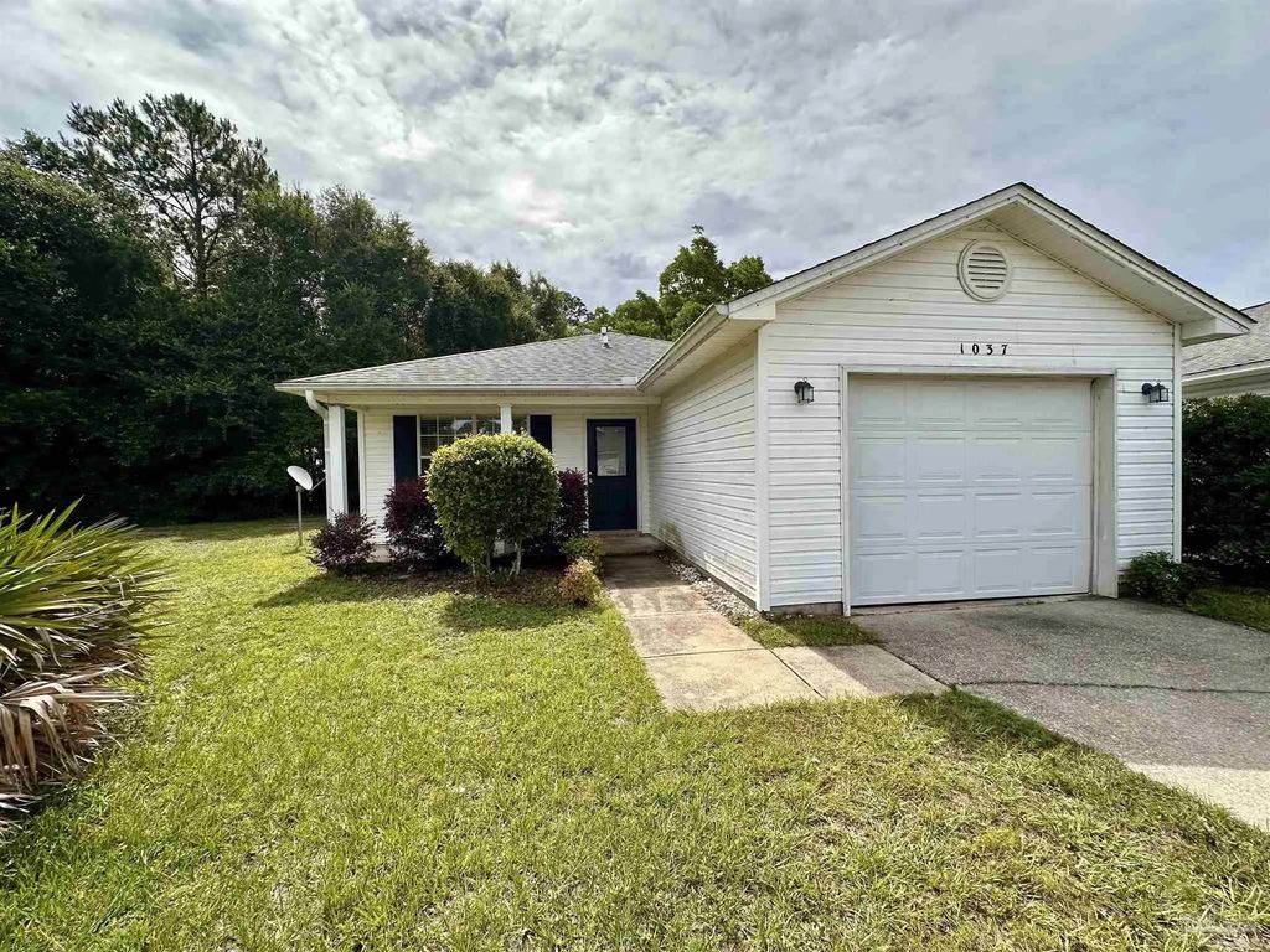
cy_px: 476
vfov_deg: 85.7
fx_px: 514
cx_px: 635
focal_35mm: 14
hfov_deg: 102.1
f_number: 2.2
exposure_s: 1/1887
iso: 40
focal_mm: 2.22
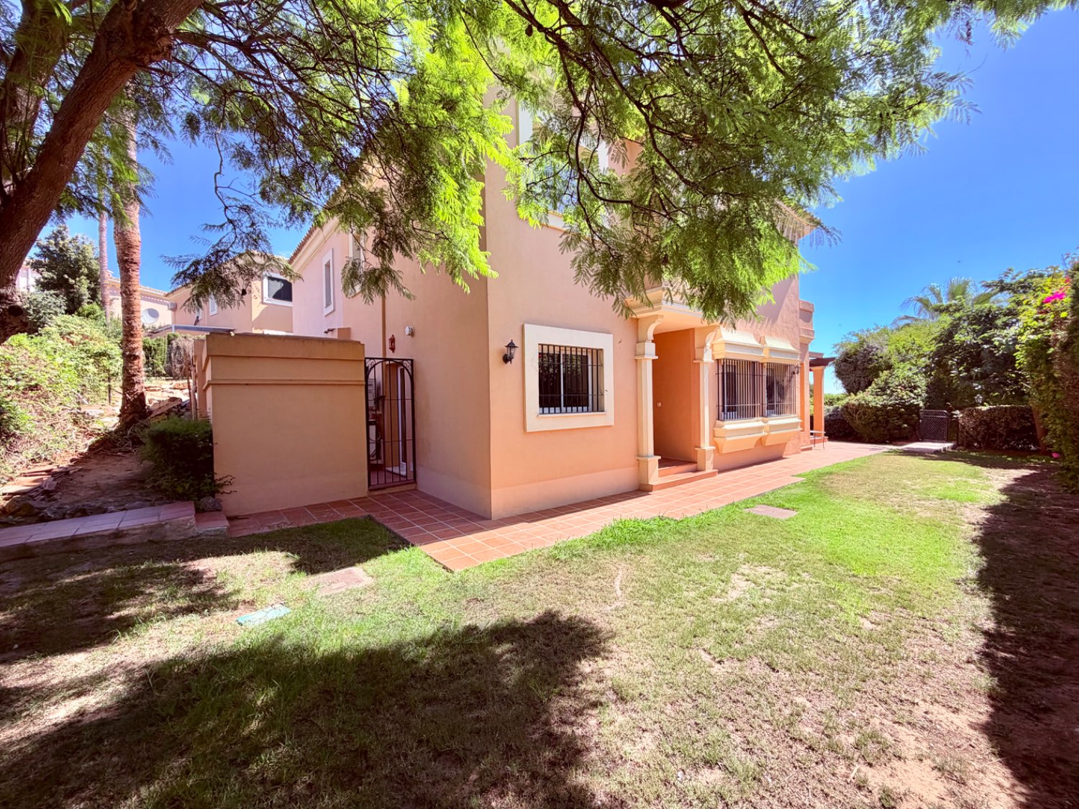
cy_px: 404
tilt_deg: +0.0
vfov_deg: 85.7
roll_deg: +0.8
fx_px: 436
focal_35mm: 14
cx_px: 540
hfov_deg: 102.1
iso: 40
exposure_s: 1/579
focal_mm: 2.22
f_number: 2.2
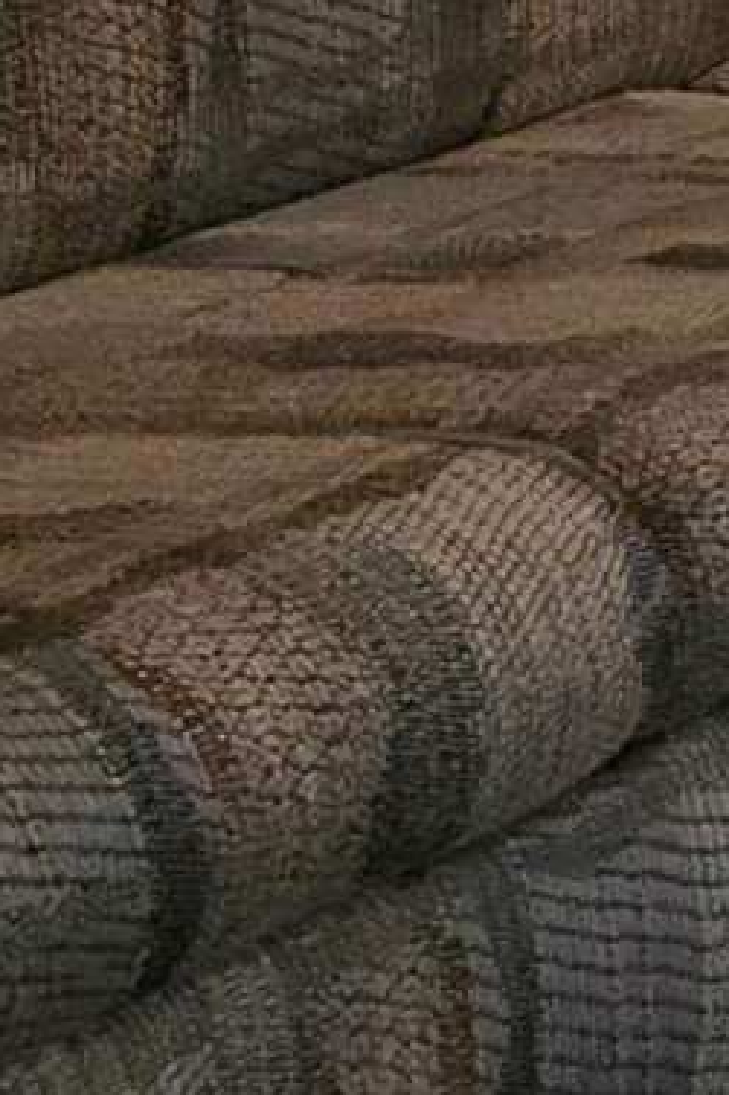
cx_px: 3244
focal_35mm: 195
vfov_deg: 9.6
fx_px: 5928
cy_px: -1310
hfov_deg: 5.7
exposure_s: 1/120
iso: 1000
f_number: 1.7
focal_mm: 6.3
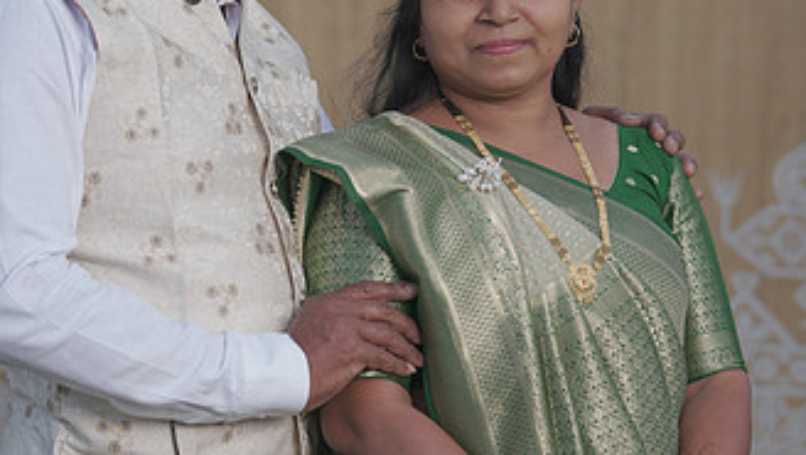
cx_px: 353
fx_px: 2139
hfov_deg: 21.3
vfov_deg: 12.1
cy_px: 266
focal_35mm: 100
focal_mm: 54
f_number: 2.8
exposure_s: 1/500
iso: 320
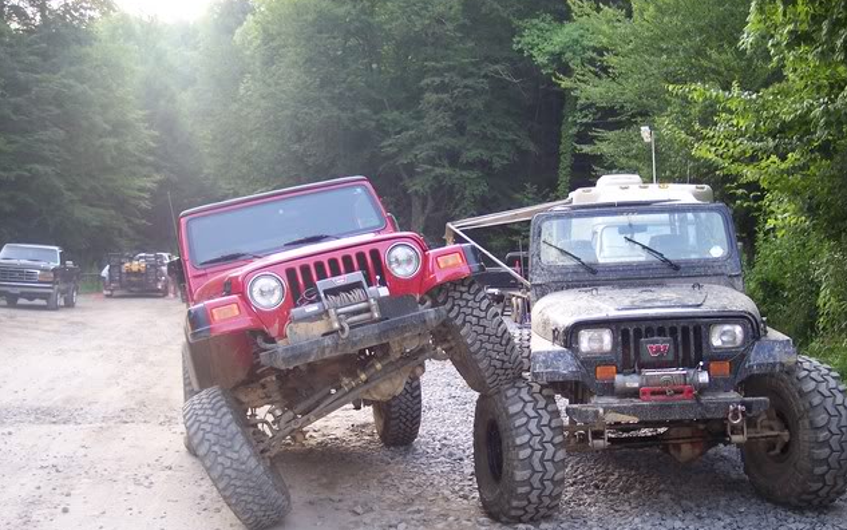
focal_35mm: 41
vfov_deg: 31.2
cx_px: 428
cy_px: 304
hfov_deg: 48.2
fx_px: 947
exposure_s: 1/90
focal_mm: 8
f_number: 2.8
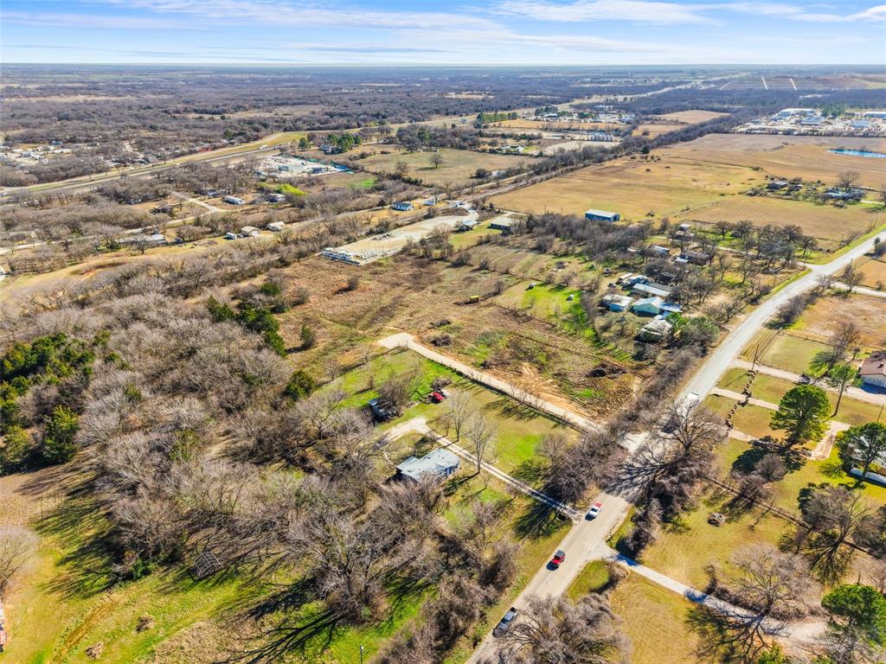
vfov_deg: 56.8
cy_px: 332
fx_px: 614
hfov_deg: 71.6
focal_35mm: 24
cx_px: 443
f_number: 1.8
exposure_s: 1/3200
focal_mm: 8.67
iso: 200
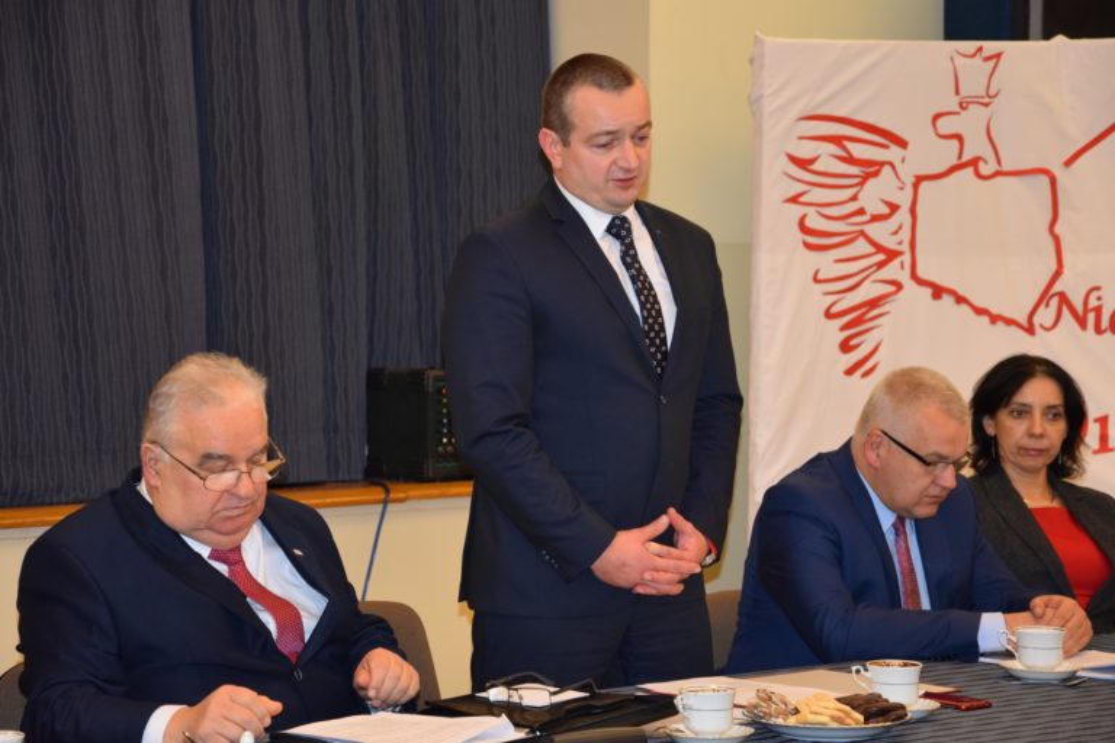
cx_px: 558
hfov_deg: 18.2
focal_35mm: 112
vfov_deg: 12.2
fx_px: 3484
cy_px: 372
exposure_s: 1/80
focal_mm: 75
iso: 800
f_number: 5.3
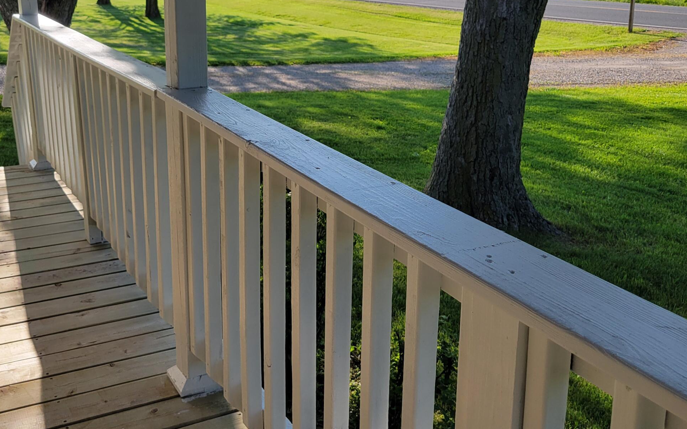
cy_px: 158
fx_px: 805
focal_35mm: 43
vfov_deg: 29.7
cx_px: 283
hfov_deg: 46.0
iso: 40
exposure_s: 1/1418
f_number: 1.8
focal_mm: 5.4
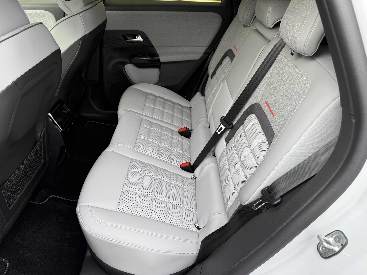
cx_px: 169
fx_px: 276
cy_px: 147
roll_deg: -6.0
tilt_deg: -33.8
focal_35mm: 26
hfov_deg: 67.2
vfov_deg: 53.0
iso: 80
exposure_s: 1/338
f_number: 1.78
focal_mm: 6.76
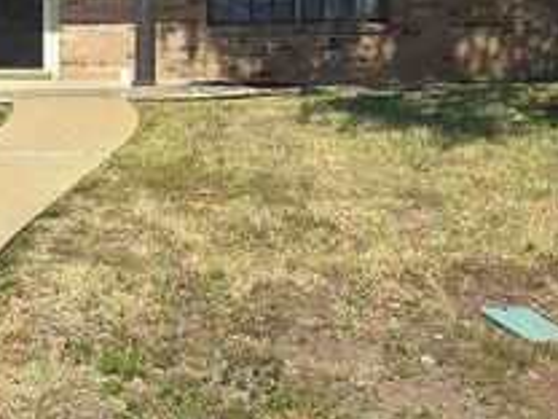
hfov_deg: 27.4
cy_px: 124
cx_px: -72
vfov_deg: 22.8
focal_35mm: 64
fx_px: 1032
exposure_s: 1/1789
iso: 50
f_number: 2.2
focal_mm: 2.2
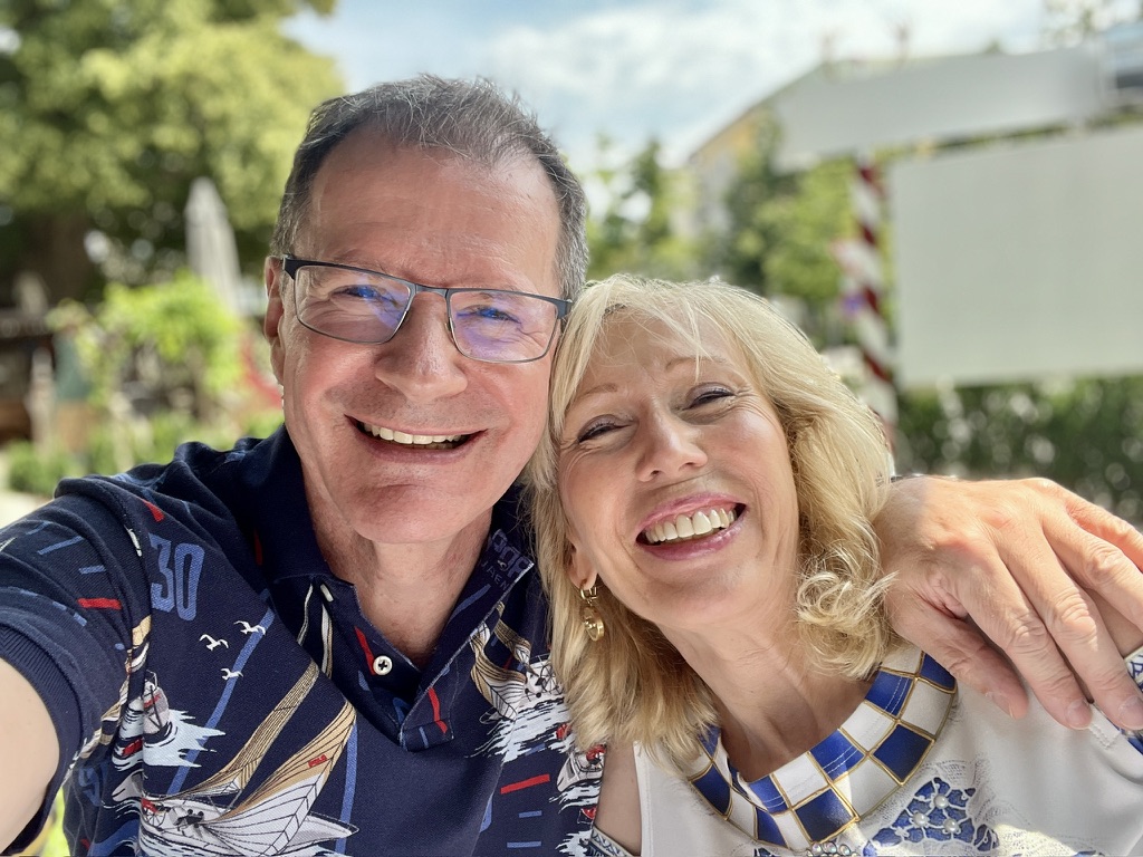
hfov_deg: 60.0
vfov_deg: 46.8
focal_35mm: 30
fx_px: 991
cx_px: 572
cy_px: 428
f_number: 2.2
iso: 32
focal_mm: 2.71
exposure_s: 1/247
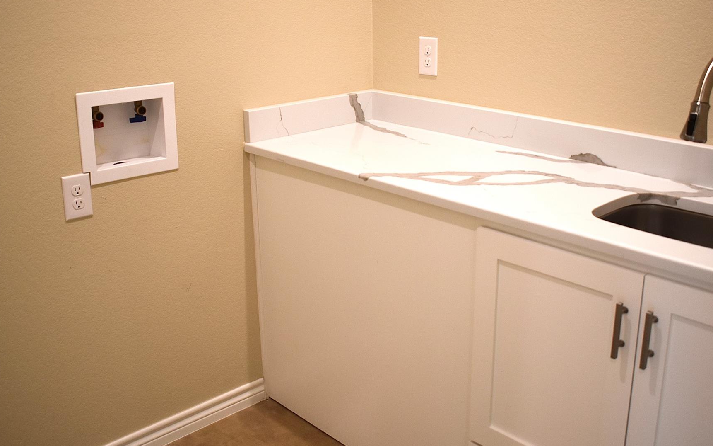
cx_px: 372
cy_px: 205
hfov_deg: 49.3
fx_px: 777
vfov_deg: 32.0
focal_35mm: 40
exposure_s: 1/60
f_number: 4
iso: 500
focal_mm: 22
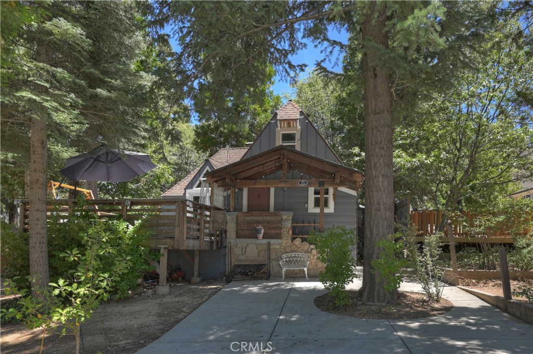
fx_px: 288
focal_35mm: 20
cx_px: 266
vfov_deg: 63.1
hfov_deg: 85.5
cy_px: 177
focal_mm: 19.5
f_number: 8
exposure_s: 1/200
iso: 100
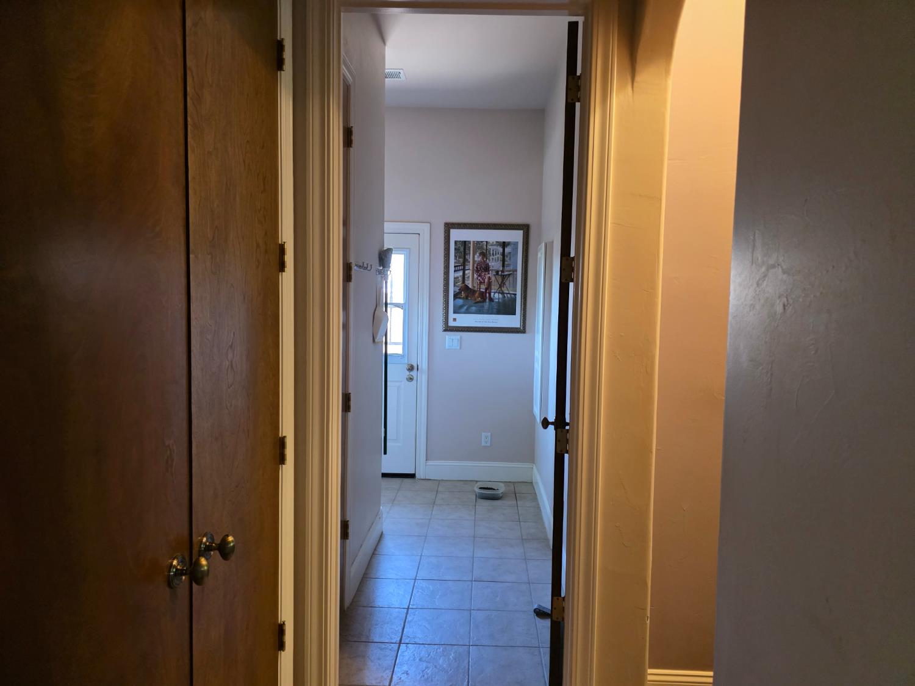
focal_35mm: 23
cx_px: 458
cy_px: 343
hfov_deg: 73.9
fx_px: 608
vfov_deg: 58.9
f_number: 1.7
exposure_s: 1/120
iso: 1250
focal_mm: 6.3
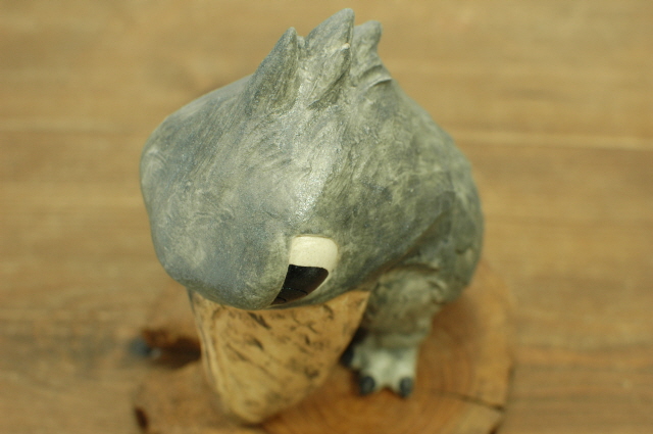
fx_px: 951
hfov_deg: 37.9
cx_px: 326
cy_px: 217
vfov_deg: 25.7
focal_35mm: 52
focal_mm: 35
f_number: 5.6
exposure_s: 1/50
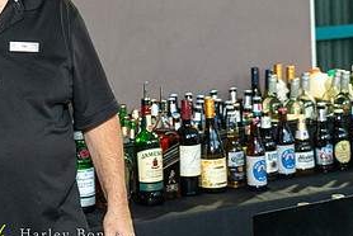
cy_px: 41
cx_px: 57
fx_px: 962
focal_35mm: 98
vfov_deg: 13.9
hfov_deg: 20.5
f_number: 4
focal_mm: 47
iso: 1600
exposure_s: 1/160
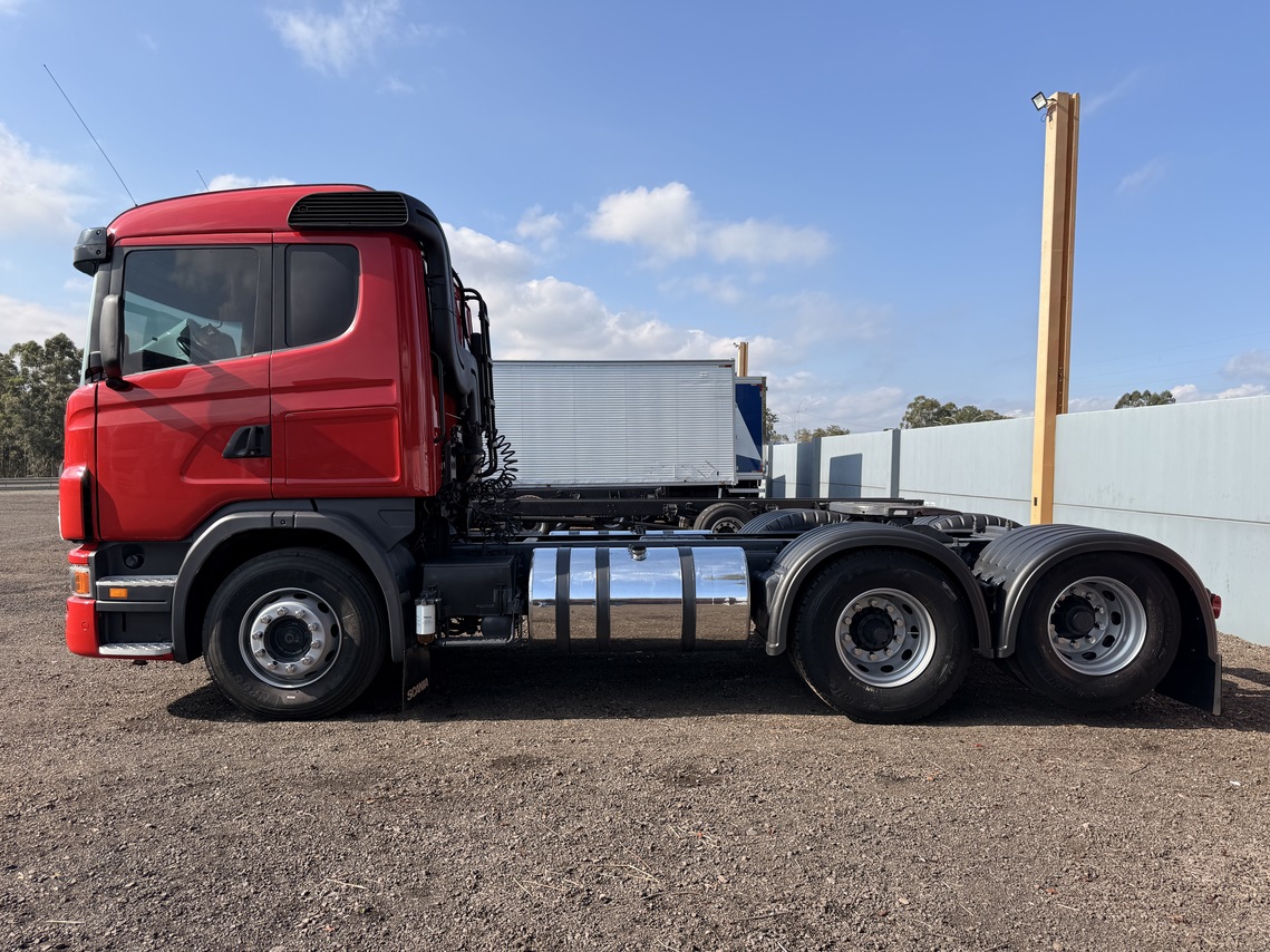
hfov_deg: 71.6
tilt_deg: -1.2
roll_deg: -1.2
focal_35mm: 24
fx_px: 880
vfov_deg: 56.8
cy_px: 476
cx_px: 635
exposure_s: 1/3584
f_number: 1.78
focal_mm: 6.76
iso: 80
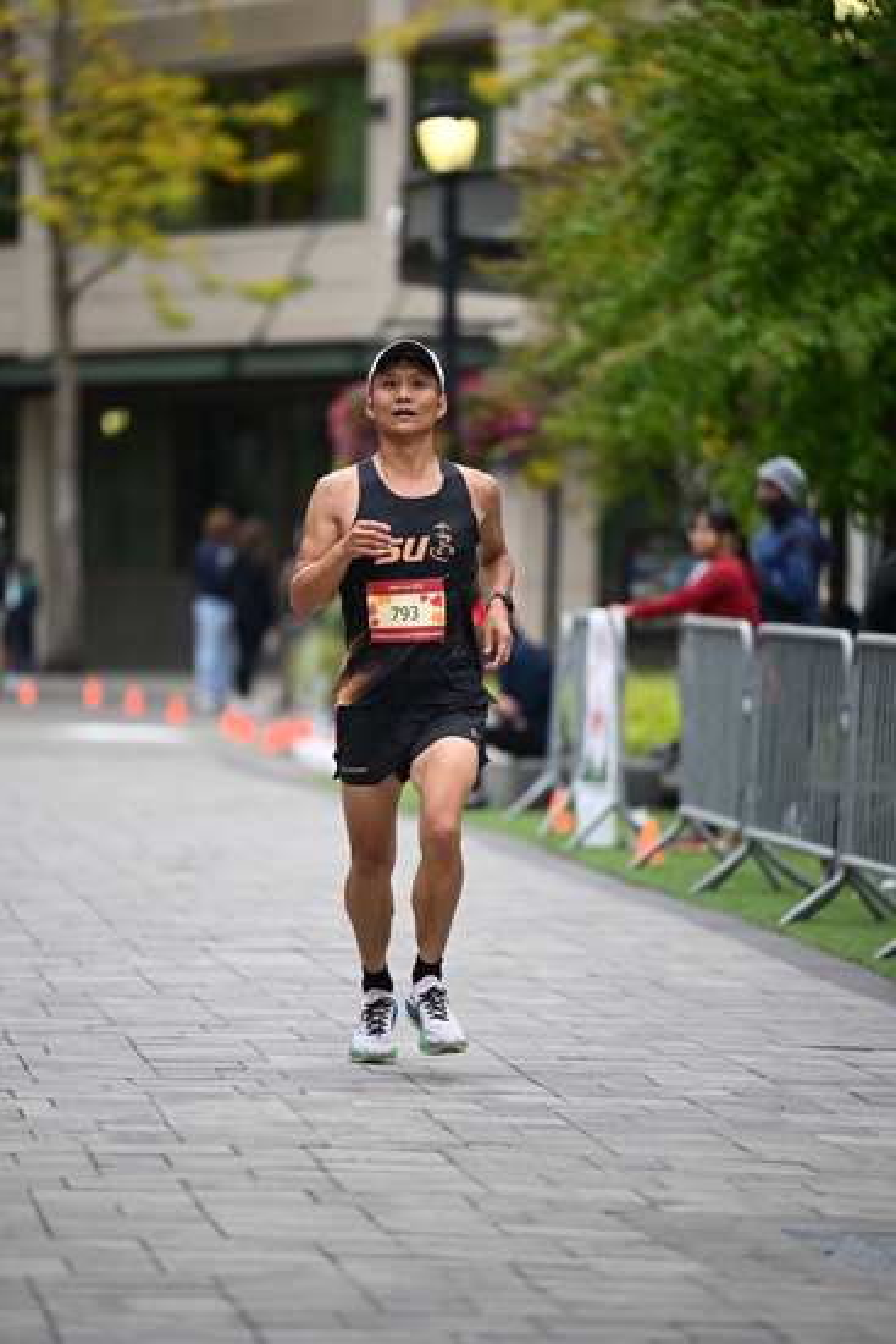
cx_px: 448
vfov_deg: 10.3
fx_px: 7461
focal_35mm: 200
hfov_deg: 6.9
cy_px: 672
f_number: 2.8
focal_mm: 200
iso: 1250
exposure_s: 1/2500
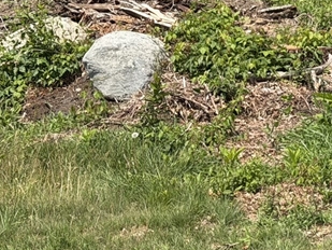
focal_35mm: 159
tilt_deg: -2.1
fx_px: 1526
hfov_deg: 11.9
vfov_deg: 9.2
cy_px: -31
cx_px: 481
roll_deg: -2.4
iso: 64
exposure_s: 1/3534
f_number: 1.78
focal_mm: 6.76
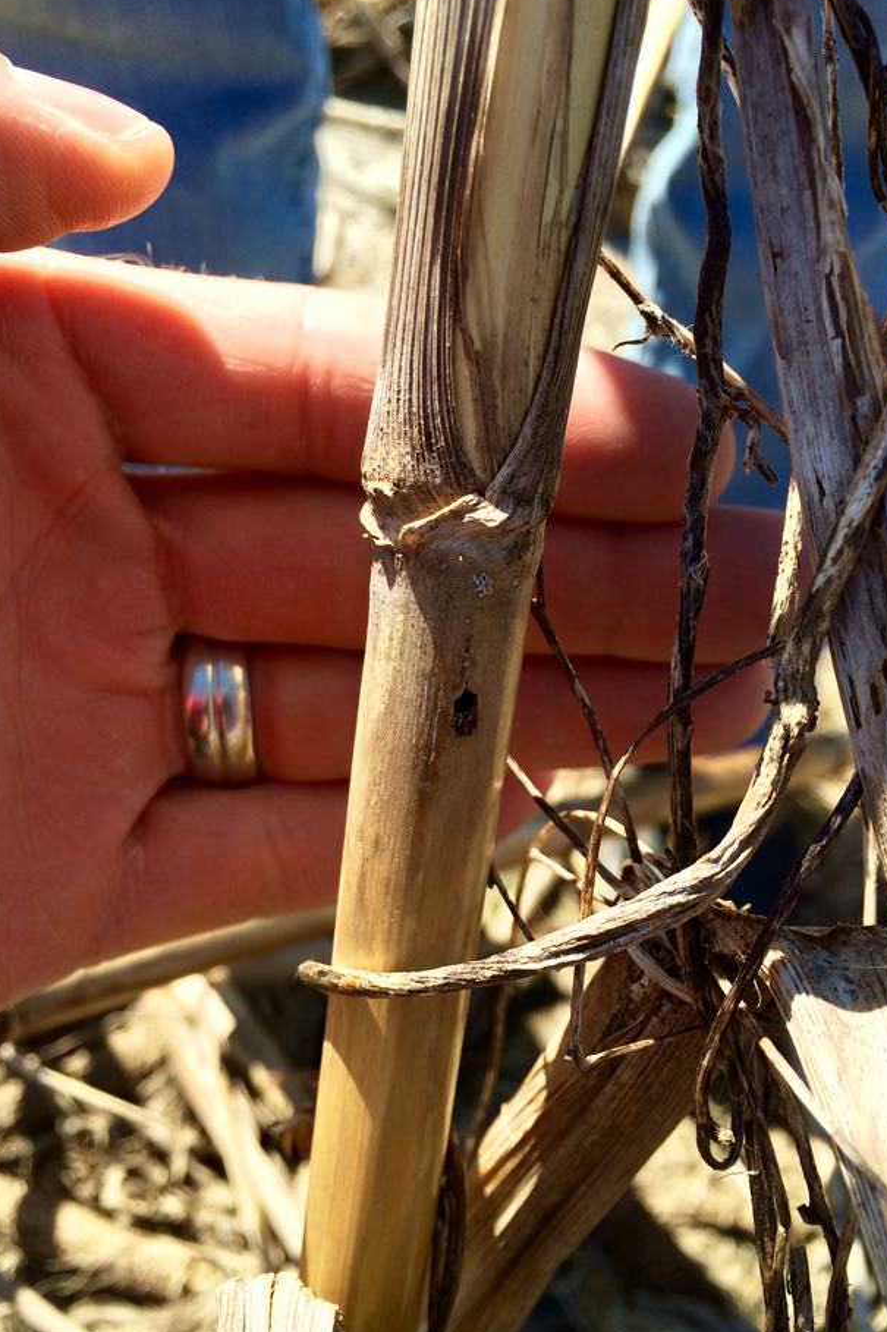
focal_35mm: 31
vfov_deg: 60.3
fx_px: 1146
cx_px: 412
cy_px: 662
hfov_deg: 42.3
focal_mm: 4.15
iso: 32
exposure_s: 1/760
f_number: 2.2
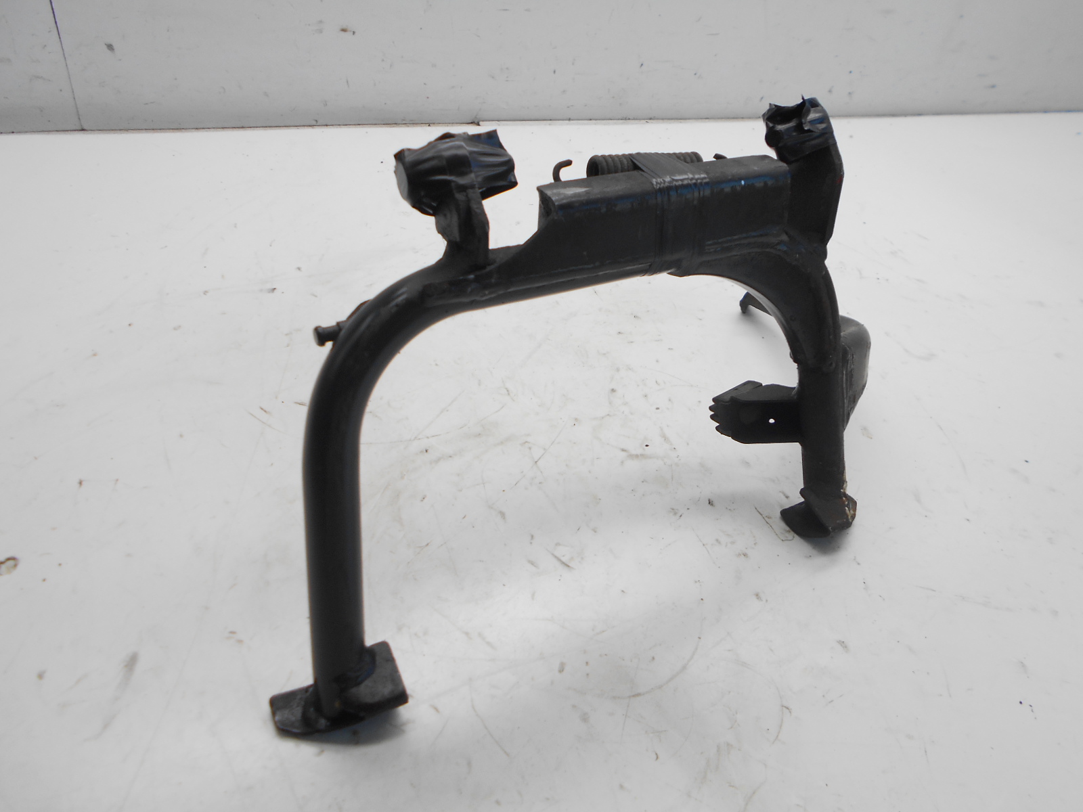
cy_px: 406
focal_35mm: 26
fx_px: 813
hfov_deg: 67.3
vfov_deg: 53.1
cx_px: 542
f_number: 3.2
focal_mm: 4.6
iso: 80
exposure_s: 1/60
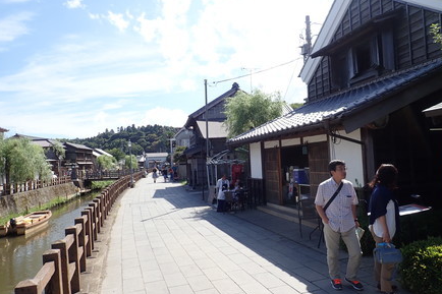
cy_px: 152
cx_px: 223
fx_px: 331
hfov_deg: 67.4
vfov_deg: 47.9
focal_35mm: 27
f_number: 2.8
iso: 100
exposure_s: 1/800
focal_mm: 4.5
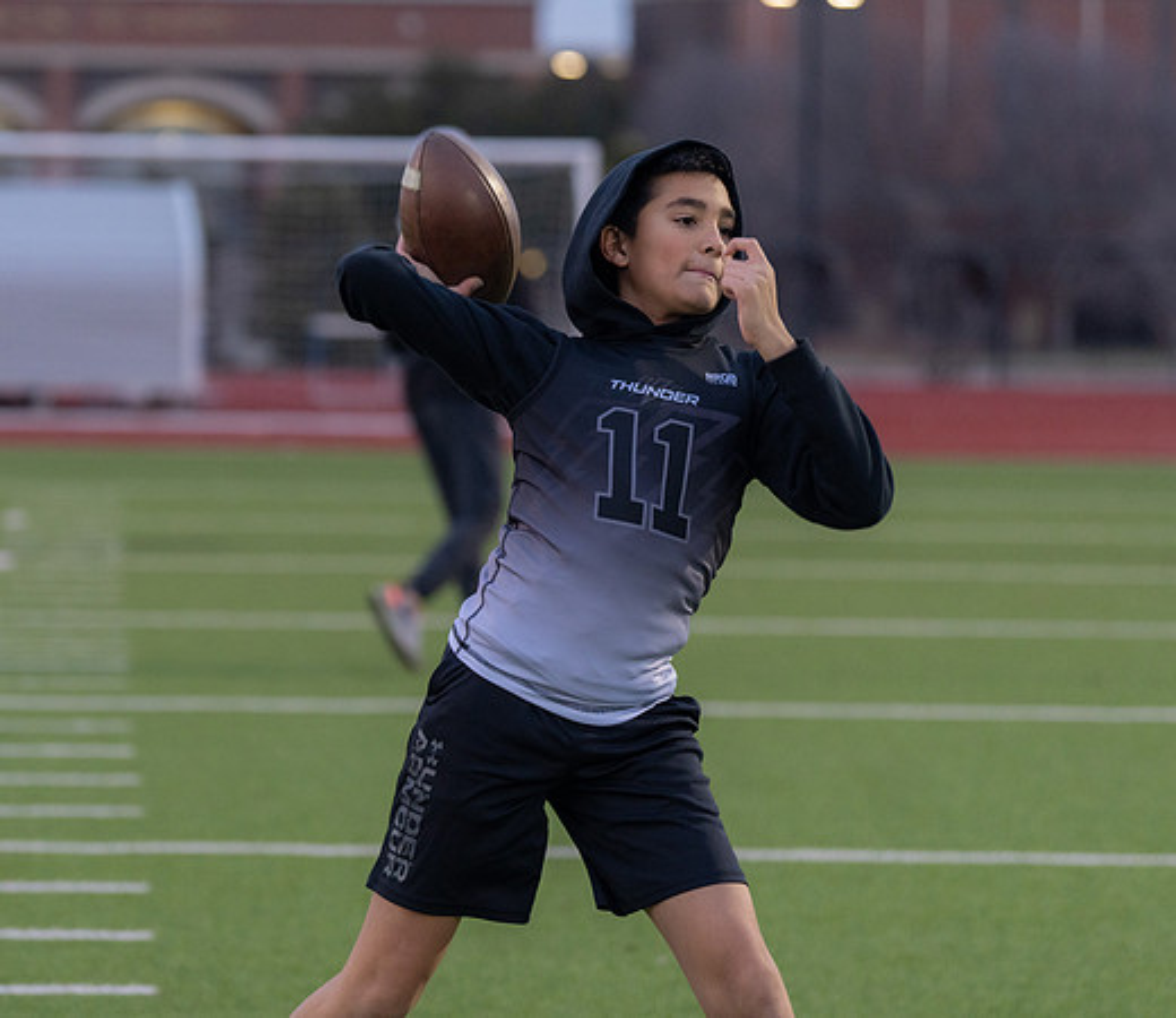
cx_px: 434
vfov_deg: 10.2
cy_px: 394
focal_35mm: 158
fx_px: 5674
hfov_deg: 11.8
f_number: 2.8
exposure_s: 1/1000
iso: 1000
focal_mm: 106
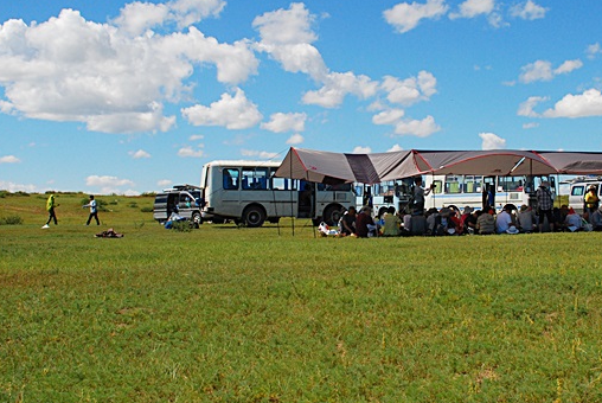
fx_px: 871
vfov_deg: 26.0
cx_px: 361
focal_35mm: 52
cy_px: 167
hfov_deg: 38.0
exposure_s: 1/1600
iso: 400
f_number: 6.3
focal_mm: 22
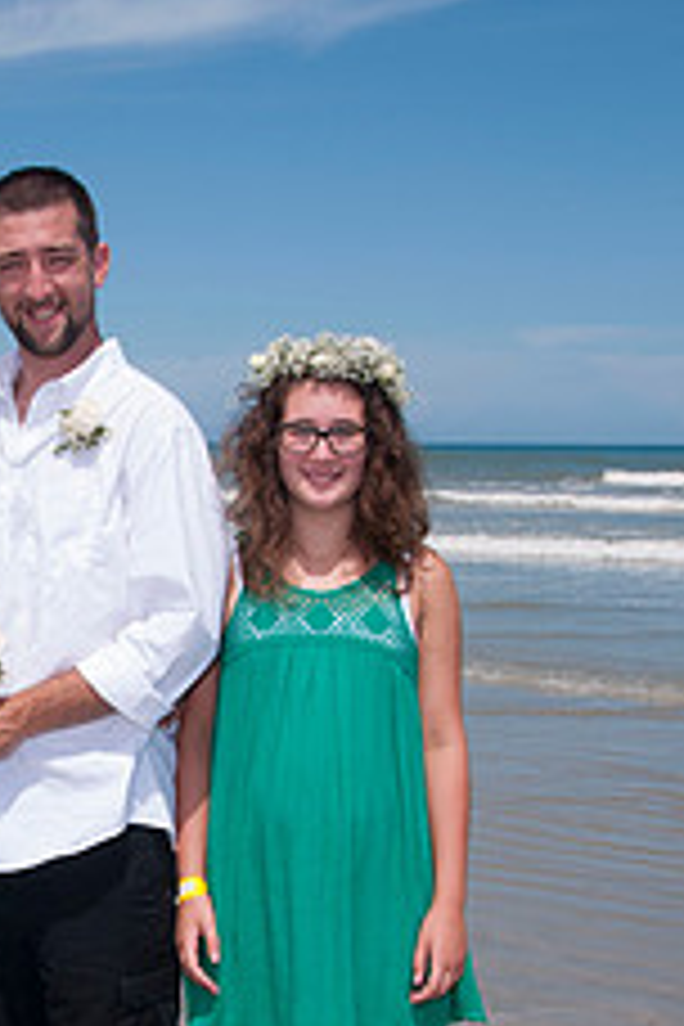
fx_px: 2023
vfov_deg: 28.1
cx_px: 25
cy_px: 756
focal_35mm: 71
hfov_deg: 18.7
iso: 100
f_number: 11
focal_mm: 24
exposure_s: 1/250
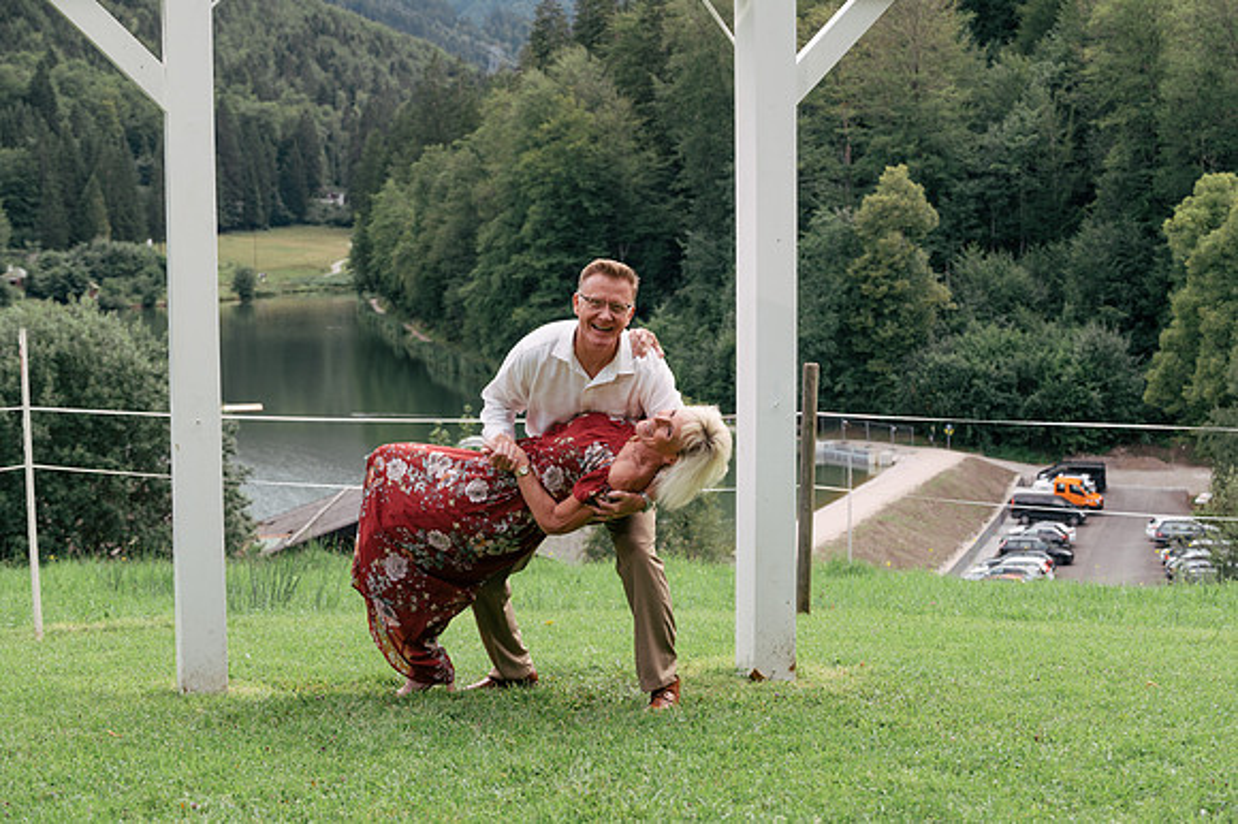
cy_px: 412
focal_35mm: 70
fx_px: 2406
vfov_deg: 19.4
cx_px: 619
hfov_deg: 28.9
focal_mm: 70
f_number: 6.3
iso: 500
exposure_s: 1/250
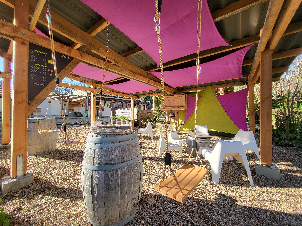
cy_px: 113
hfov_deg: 106.2
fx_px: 113
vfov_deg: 89.9
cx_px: 151
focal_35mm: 13
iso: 32
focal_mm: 1.74
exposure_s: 1/241
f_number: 2.2
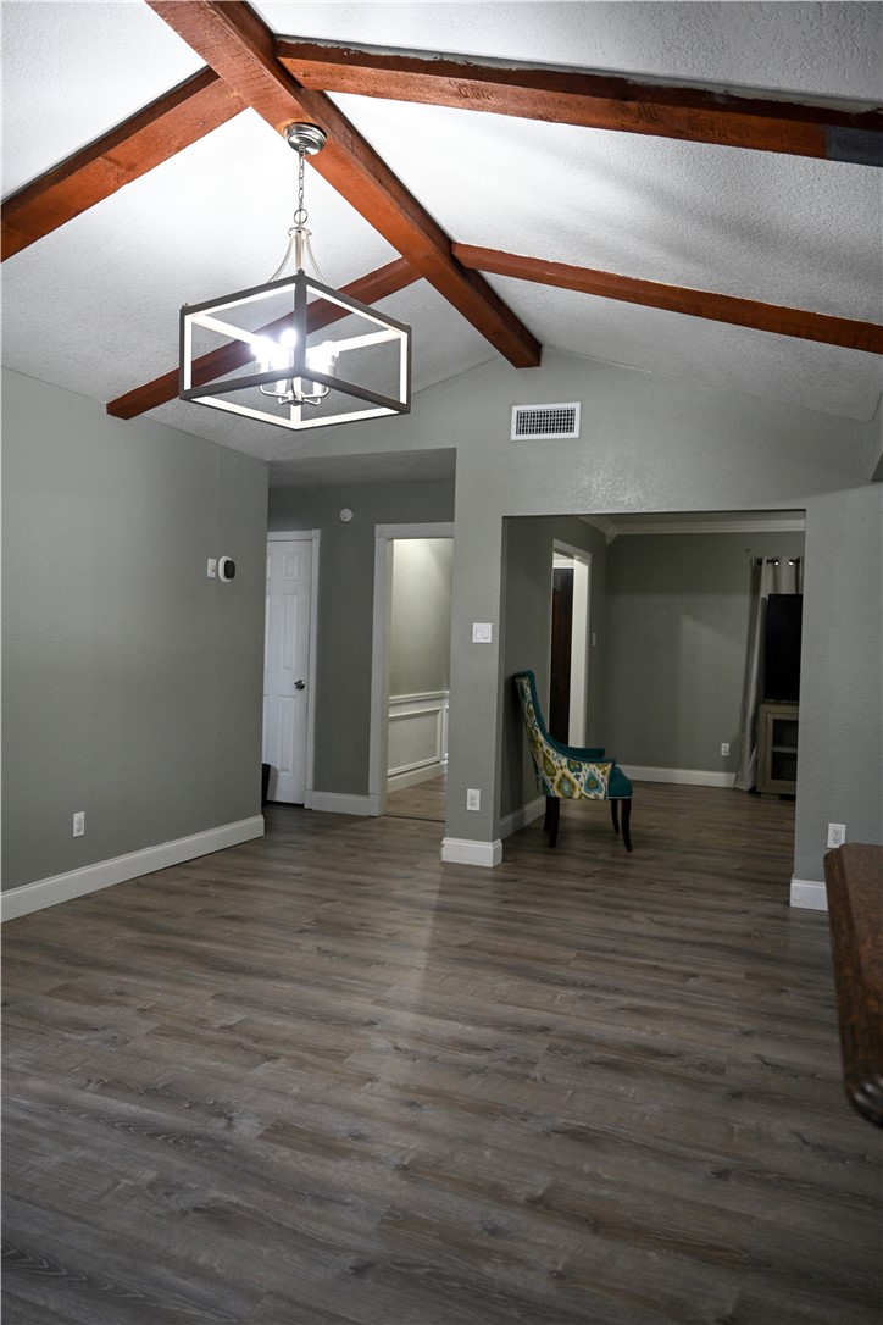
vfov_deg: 73.7
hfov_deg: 53.1
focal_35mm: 24
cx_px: 442
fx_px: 883
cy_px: 662
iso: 1100
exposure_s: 1/125
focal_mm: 24
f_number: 2.8
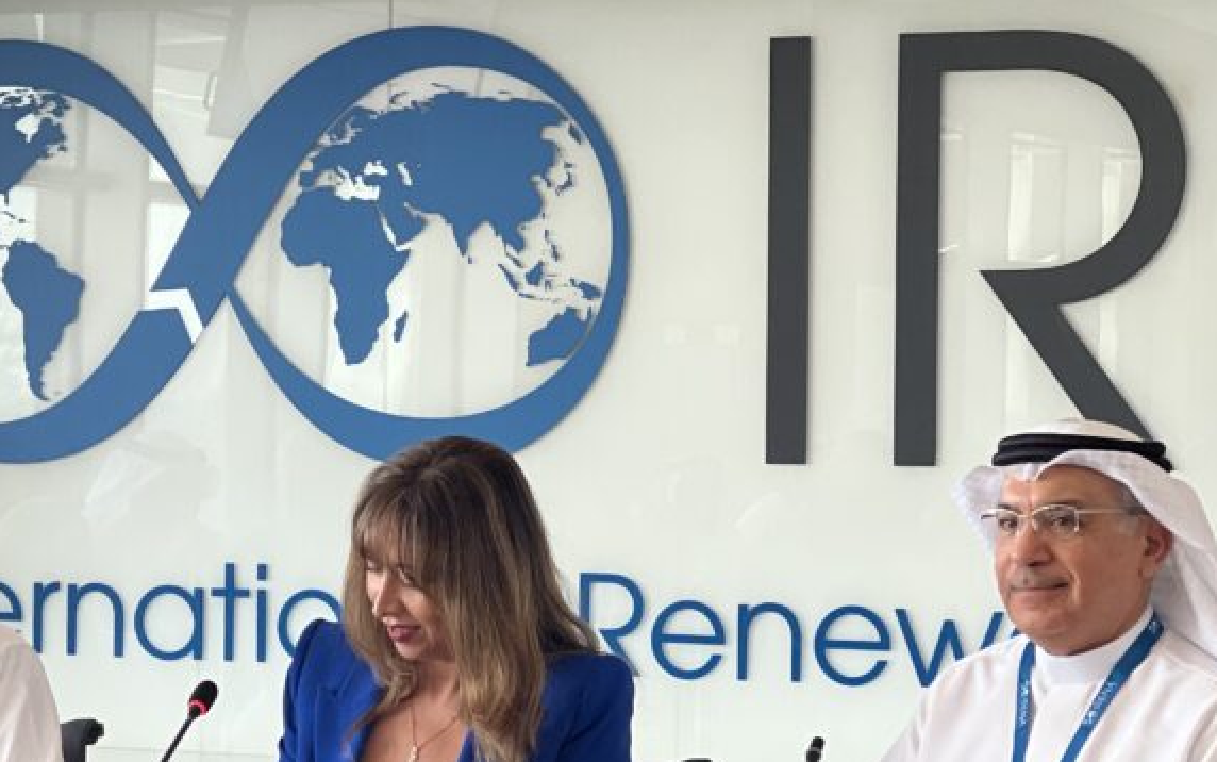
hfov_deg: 14.3
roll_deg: -0.6
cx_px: 319
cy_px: 502
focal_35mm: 146
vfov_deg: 9.0
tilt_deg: +0.3
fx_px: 4844
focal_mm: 9
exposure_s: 1/33
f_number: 2.8
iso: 125
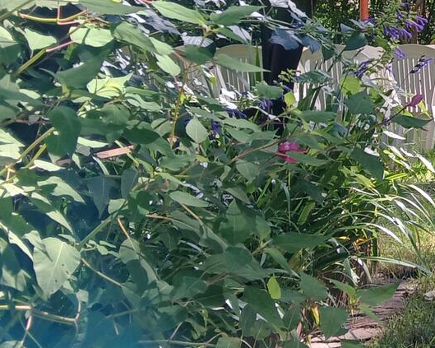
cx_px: 640
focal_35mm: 96
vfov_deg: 15.6
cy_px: -29
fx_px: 1236
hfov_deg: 18.0
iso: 25
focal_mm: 3.98
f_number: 1.8
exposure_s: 1/100
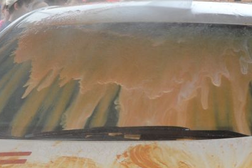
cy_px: 133
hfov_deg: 11.5
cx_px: 171
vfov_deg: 7.7
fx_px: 1253
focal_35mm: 179
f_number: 10
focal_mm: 32
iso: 400
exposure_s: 1/200
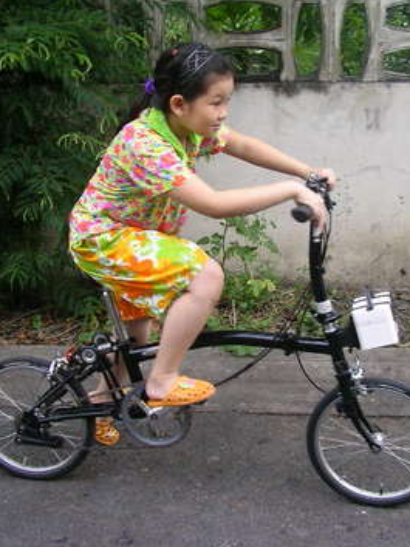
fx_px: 901
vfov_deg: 33.8
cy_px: 274
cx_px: 220
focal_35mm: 57
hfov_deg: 25.6
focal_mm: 6.6
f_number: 3
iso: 73
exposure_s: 1/61.4
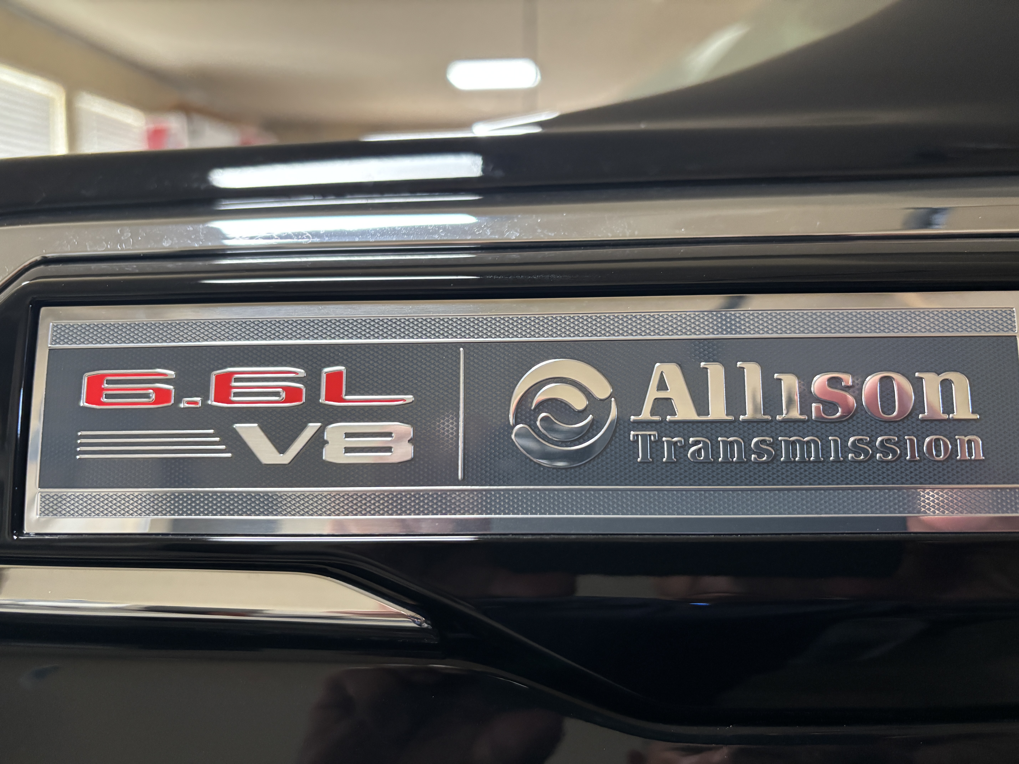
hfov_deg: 67.3
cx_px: 510
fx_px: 765
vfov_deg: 53.1
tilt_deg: -7.7
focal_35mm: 26
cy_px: 382
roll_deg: -0.1
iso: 500
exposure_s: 1/60
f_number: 1.6
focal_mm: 5.96
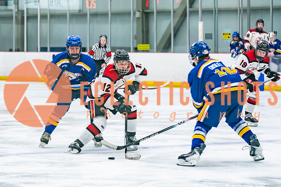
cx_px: 65
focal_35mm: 186
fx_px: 1452
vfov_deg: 7.4
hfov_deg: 11.0
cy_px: 93
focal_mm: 95
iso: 1600
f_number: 2.8
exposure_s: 1/640
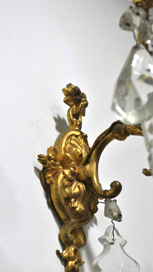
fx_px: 541
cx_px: 78
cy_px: 166
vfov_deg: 28.1
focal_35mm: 75
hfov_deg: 16.1
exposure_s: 1/60
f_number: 5
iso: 400
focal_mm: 38
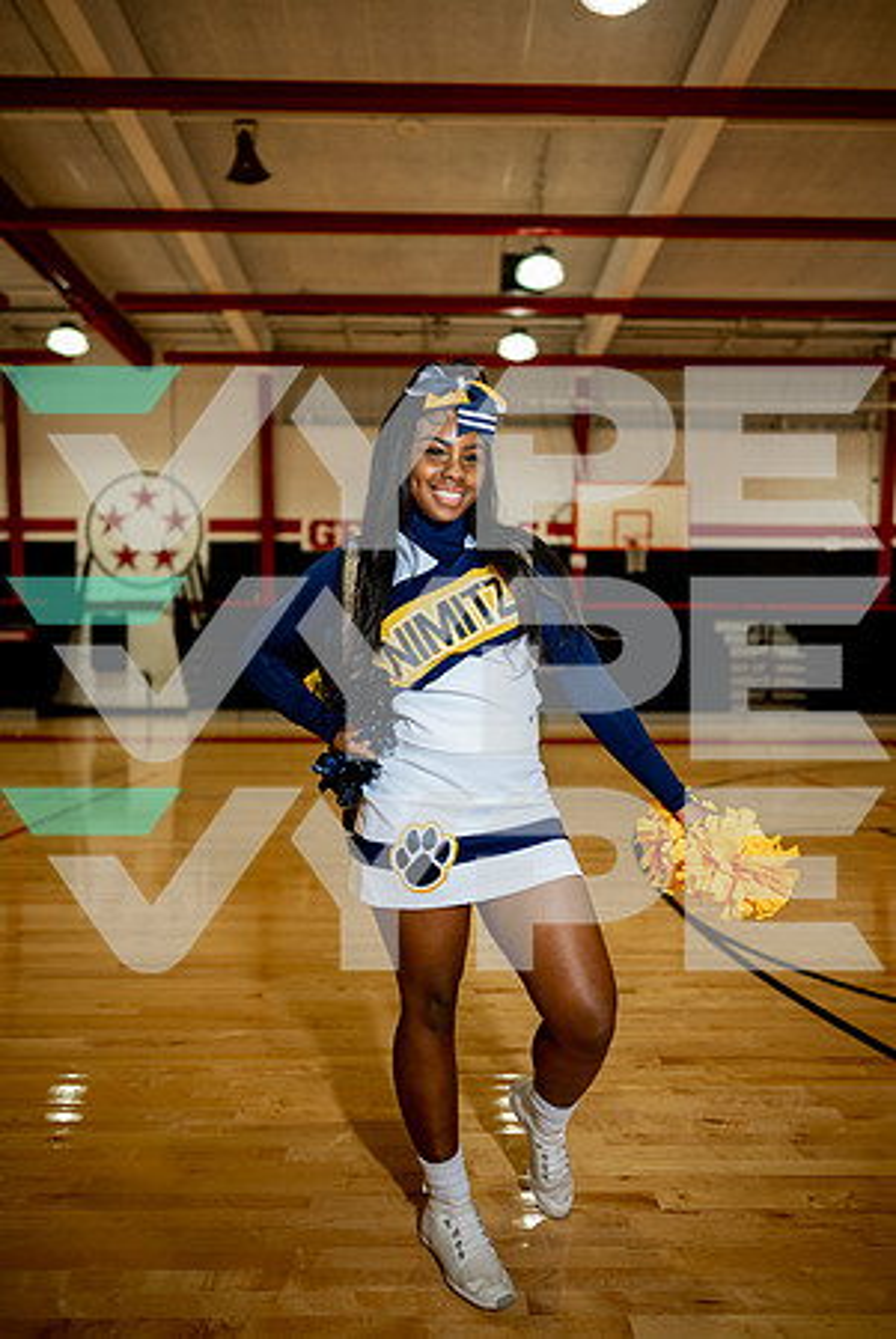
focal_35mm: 24
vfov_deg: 73.7
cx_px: 448
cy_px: 670
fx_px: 894
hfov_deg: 53.2
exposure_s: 1/200
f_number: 1.4
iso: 125
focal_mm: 24
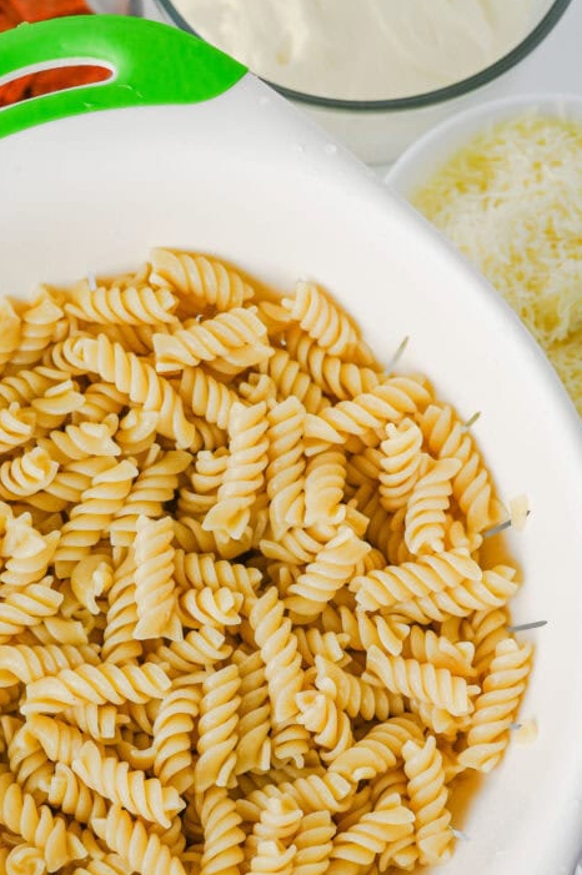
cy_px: 580
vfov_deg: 27.6
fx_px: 1774
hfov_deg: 18.6
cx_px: 182
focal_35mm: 73
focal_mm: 50
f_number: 4.5
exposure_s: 1/320
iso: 450
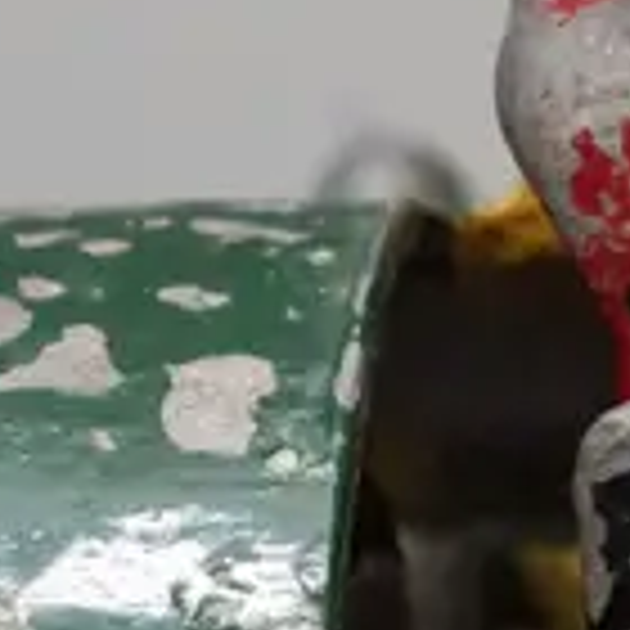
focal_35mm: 453
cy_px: 558
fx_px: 9328
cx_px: 936
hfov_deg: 3.9
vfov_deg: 3.9
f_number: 5.6
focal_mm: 35
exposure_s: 1/160
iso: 3200
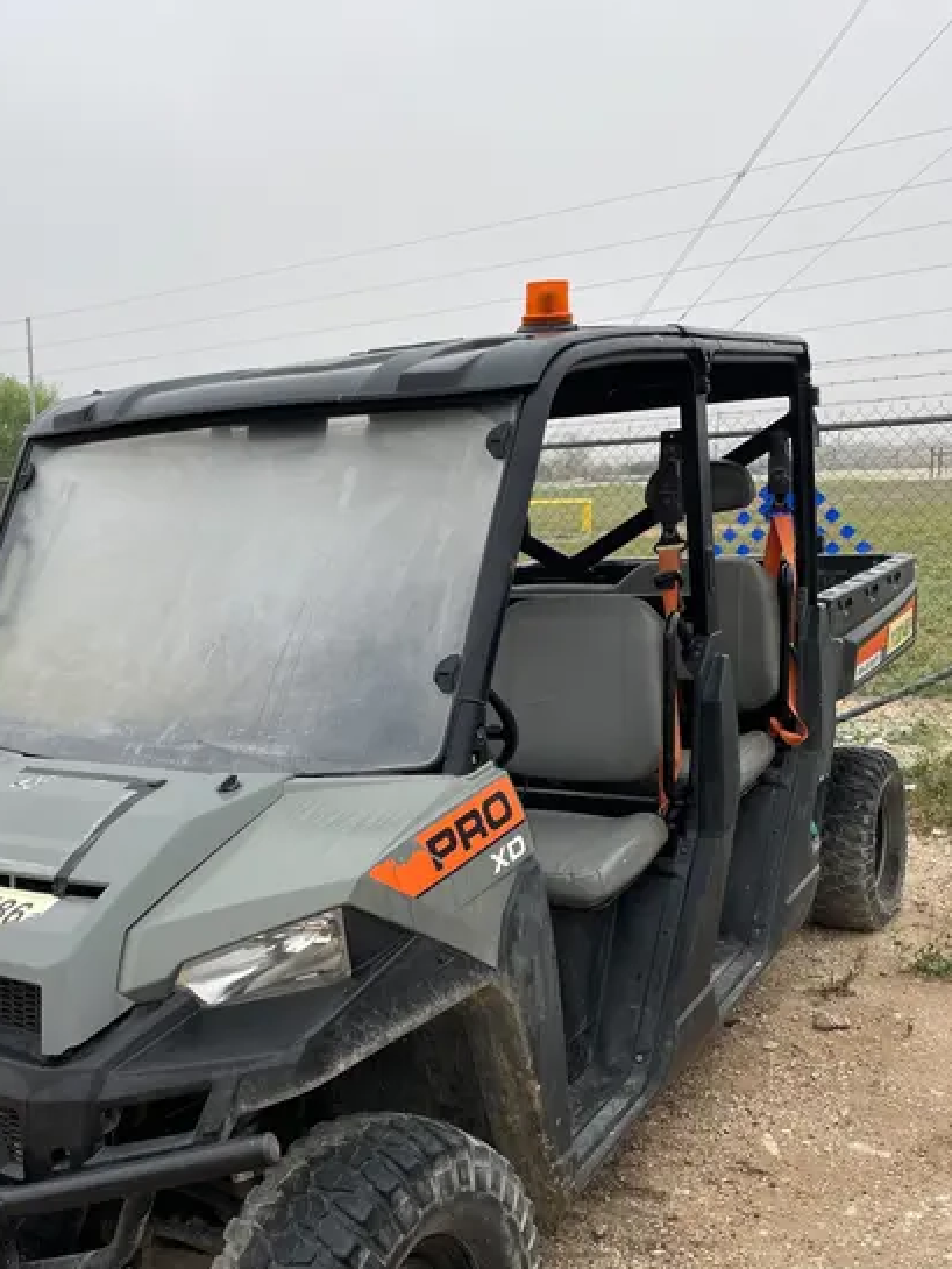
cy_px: 760
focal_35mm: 35
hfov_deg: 40.4
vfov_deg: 52.3
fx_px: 1283
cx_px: 349
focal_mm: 4.2
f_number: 1.6
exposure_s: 1/274
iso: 32
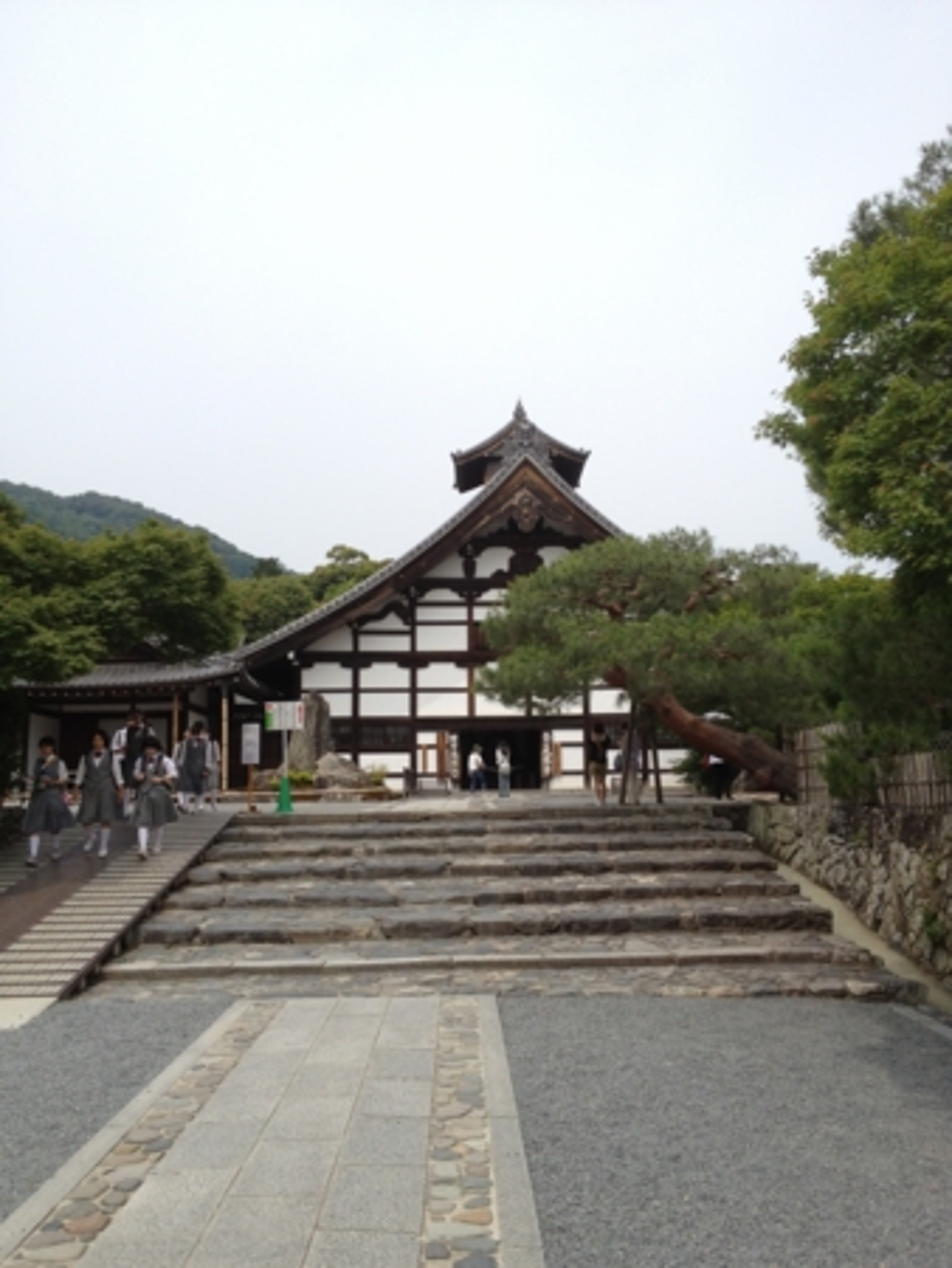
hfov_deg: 40.7
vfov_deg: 52.6
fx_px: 1282
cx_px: 476
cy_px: 634
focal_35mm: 35
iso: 64
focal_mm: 4.28
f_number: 2.4
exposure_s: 1/1672
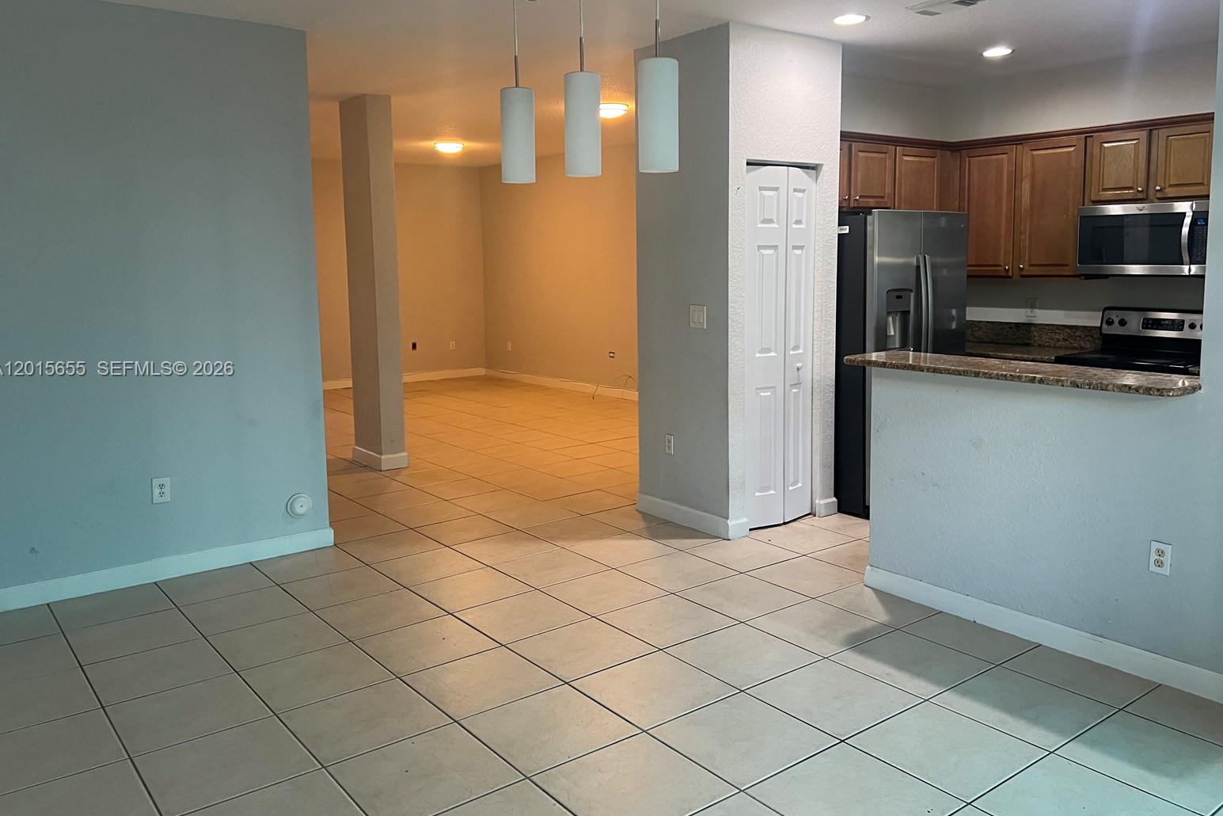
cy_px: 370
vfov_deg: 46.3
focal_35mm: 28
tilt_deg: -6.8
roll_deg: +0.2
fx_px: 951
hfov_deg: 65.5
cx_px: 621
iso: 100
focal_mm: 5.7
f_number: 1.5
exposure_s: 1/60
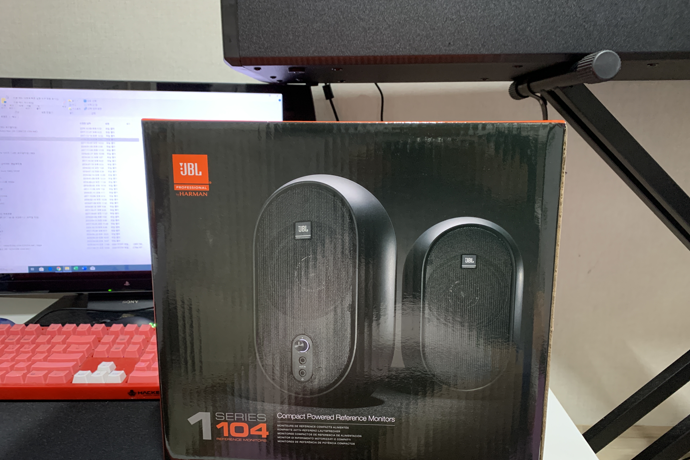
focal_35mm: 28
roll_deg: +0.3
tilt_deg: -11.6
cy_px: 249
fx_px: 537
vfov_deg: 46.4
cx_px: 353
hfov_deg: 65.5
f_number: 1.8
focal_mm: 4.25
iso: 400
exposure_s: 1/30
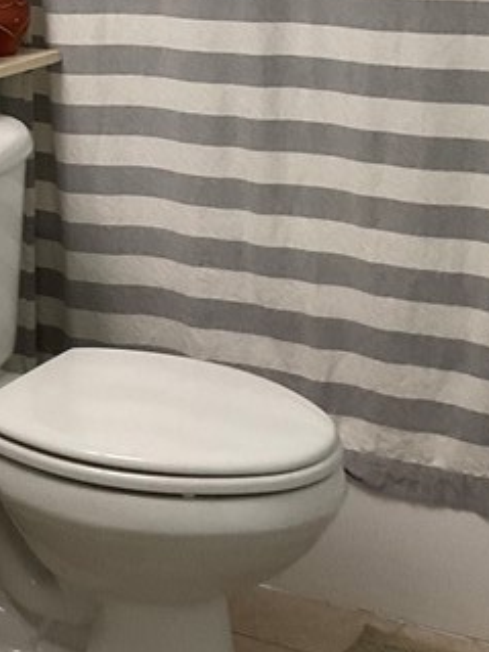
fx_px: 1753
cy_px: 2
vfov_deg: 20.4
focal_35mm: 93
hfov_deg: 15.6
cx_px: -6
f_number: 1.8
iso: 100
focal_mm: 3
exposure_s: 1/60
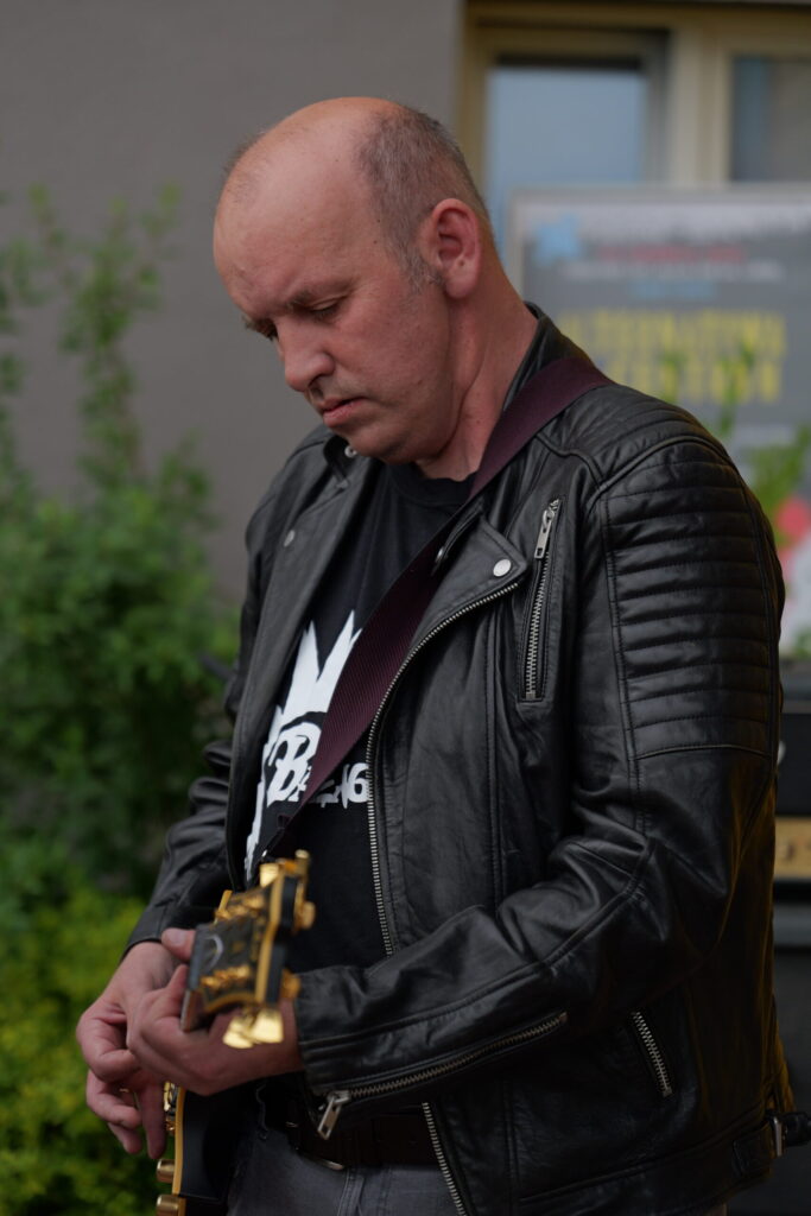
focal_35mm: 105
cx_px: 406
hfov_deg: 13.0
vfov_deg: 19.5
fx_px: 3547
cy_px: 608
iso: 500
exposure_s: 1/640
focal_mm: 105
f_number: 4
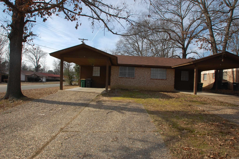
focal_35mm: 21
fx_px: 139
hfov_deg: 81.3
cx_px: 120
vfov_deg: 59.4
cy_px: 80
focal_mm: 14
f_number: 9
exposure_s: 1/250
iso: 200
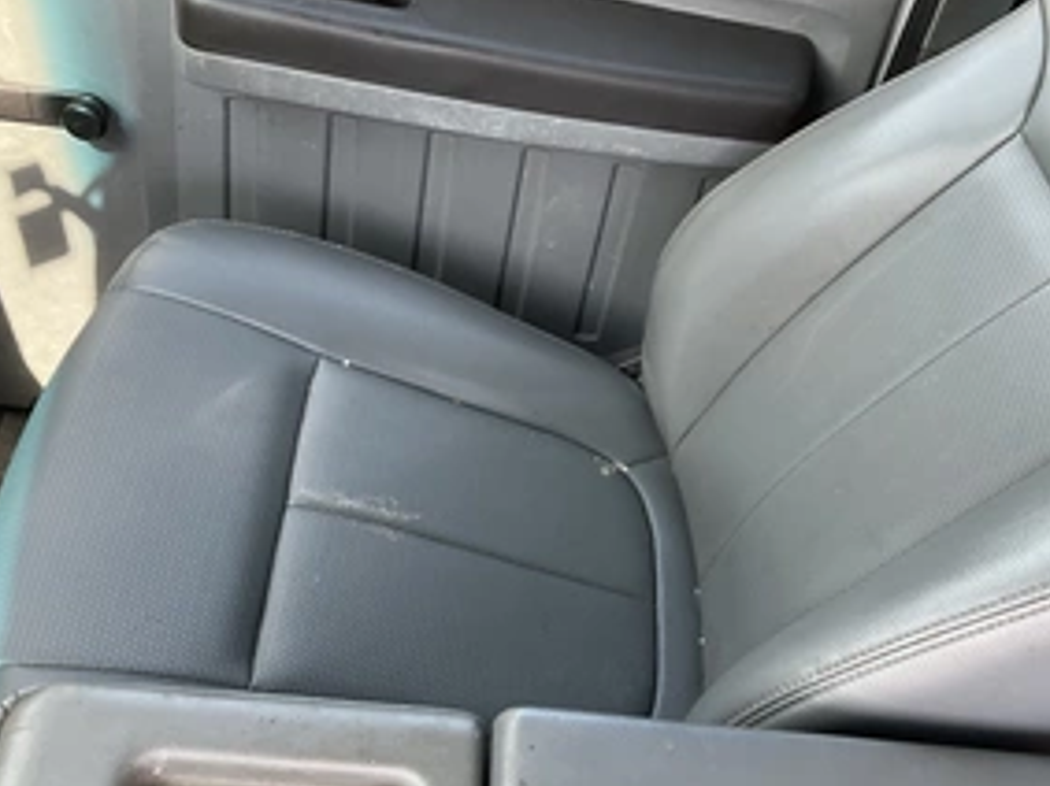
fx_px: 1243
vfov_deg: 35.1
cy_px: 397
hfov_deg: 45.1
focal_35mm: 41
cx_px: 701
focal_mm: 3
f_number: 1.8
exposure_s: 1/122
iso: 25
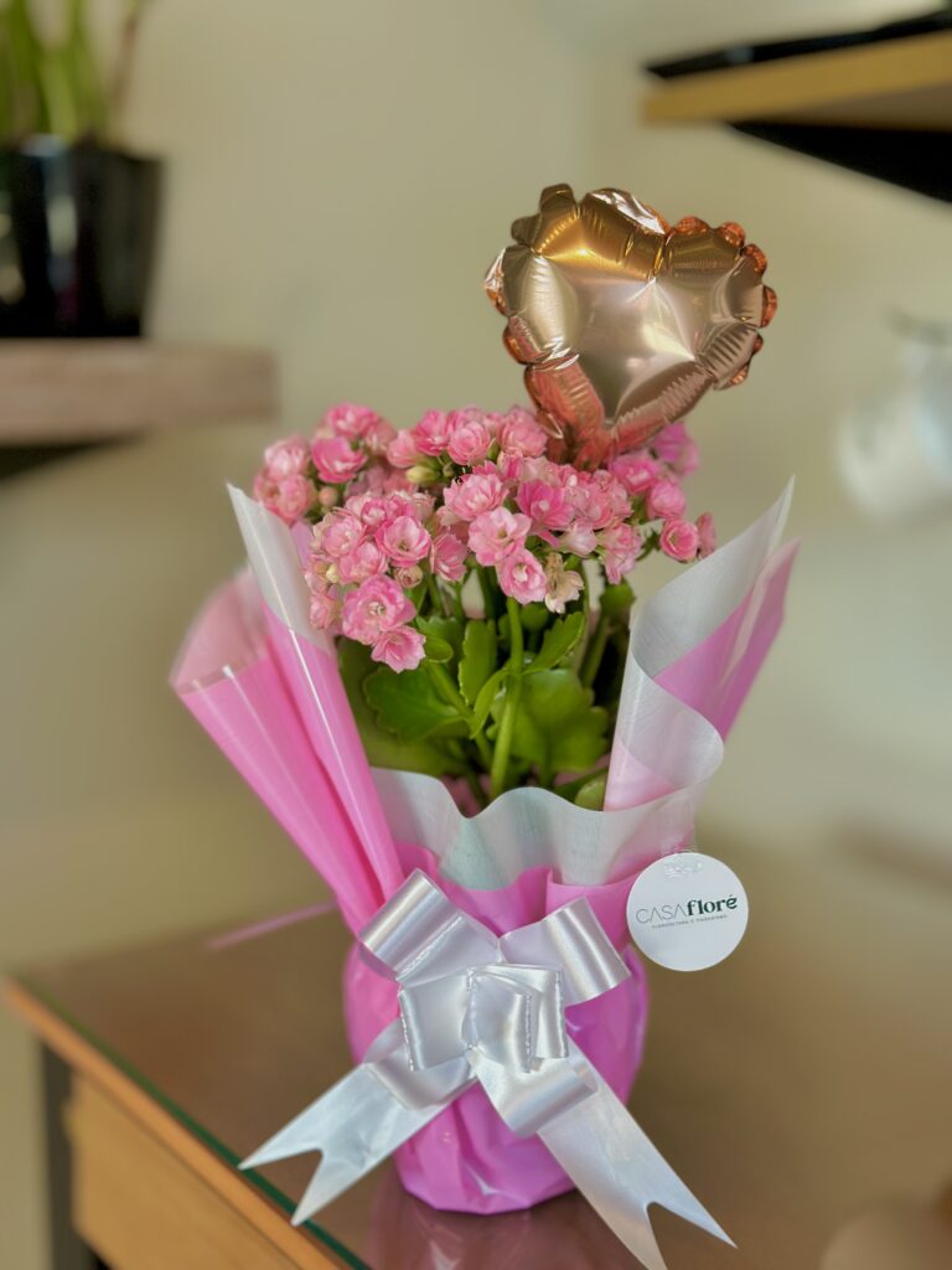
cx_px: 476
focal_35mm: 48
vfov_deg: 39.7
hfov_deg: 30.3
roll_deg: +0.2
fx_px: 1760
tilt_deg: -8.8
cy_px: 635
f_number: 1.78
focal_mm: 6.86
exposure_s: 1/428
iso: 80
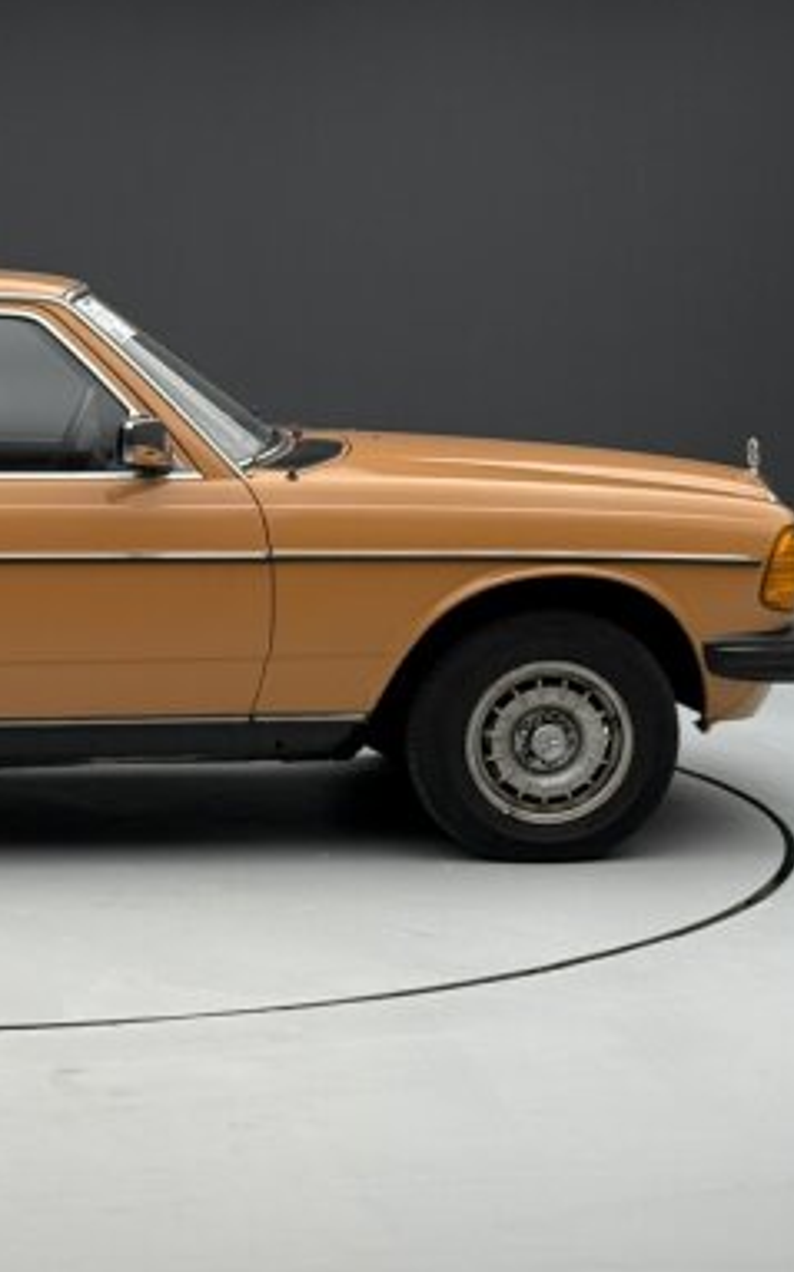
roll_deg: +0.3
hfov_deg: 14.9
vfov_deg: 24.3
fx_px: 2946
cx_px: -123
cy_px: 751
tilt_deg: -9.4
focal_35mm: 85
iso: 100
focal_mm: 6.76
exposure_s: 1/91
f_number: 1.78
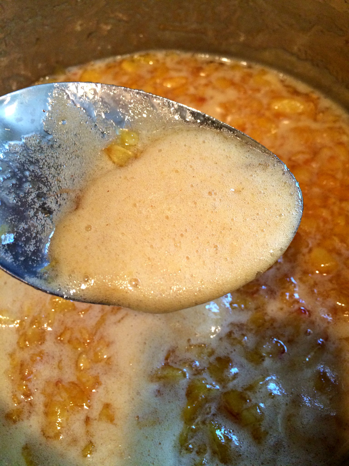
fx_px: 390
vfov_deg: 61.7
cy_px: 233
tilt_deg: -61.5
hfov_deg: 48.2
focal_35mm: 29
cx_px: 174
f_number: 2.2
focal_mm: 4.15
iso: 125
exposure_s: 1/30
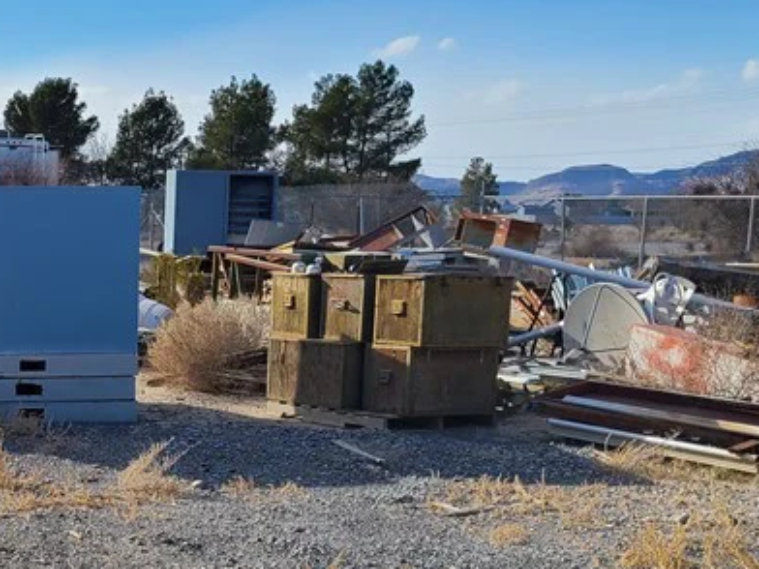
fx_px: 1491
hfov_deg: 26.9
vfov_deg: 21.4
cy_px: 441
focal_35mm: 68
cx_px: -12
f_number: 1.8
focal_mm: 5.4
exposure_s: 1/1814
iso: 40
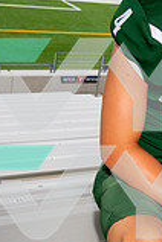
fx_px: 648
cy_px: 193
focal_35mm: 96
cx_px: 188
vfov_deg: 21.0
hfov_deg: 13.9
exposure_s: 1/250
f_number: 6.3
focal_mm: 34
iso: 100
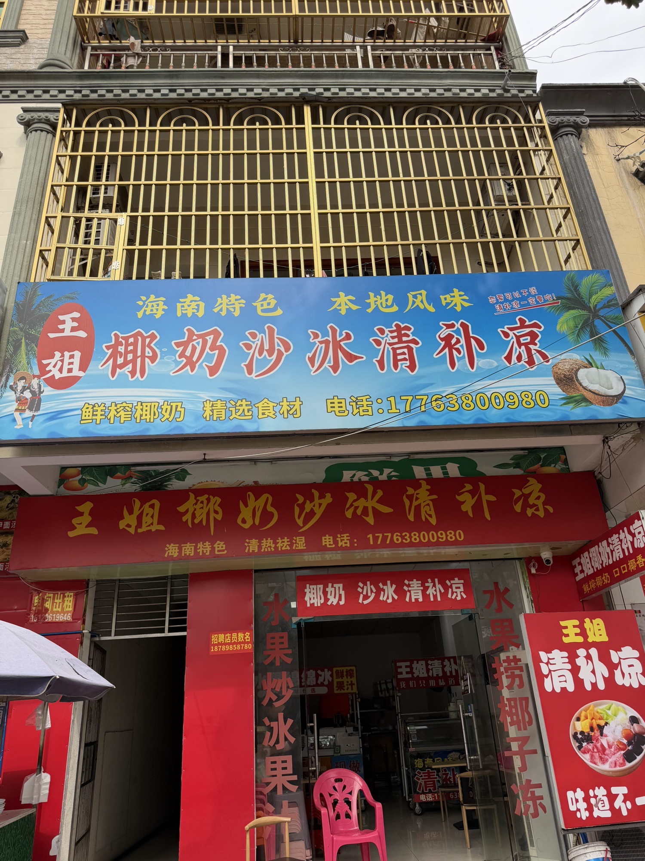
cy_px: 430
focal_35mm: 24
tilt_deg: +25.4
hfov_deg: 56.8
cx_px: 322
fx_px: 596
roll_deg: +3.7
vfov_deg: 71.6
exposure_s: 1/1032
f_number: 1.78
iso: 80
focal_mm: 6.76
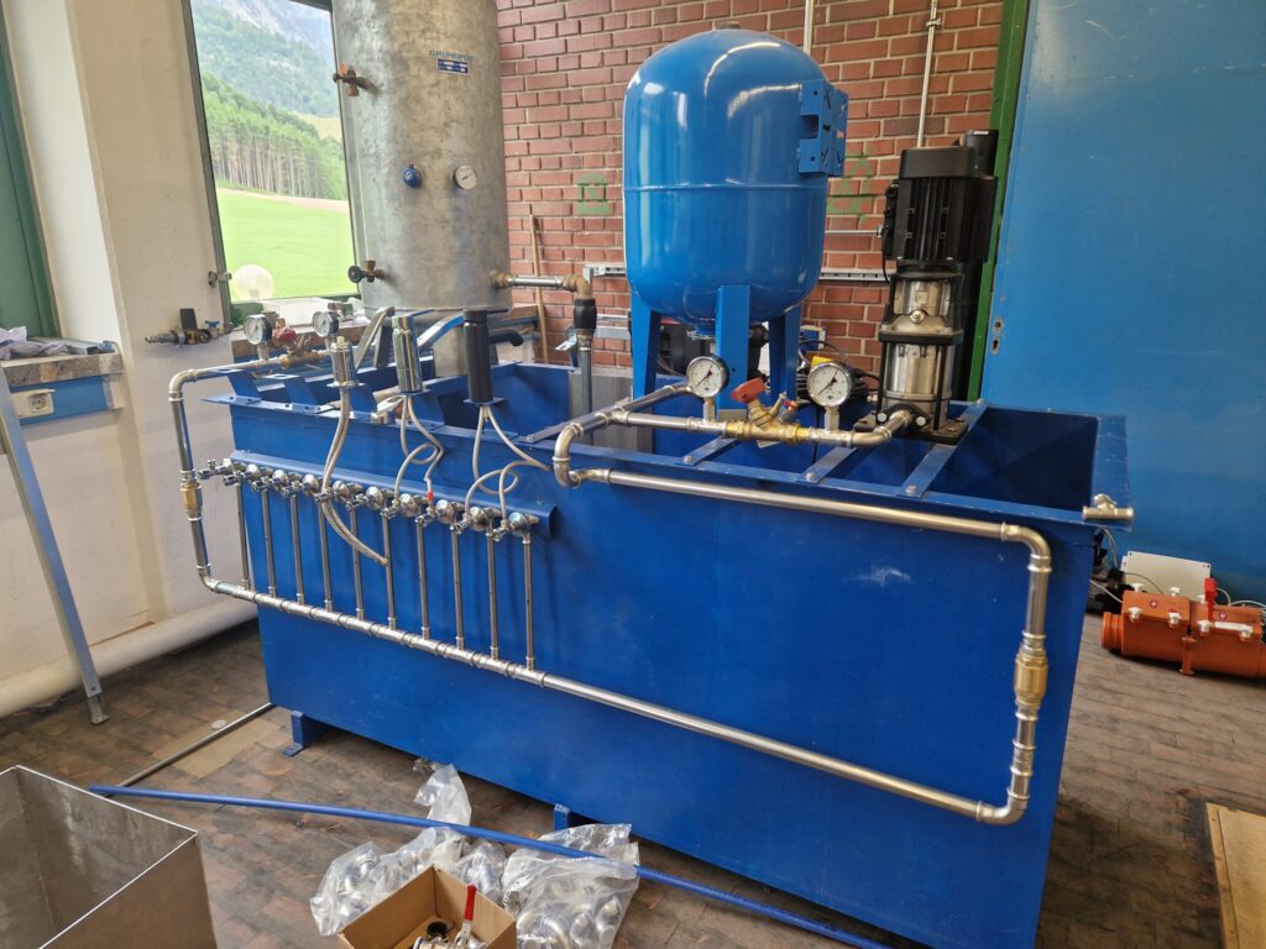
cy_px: 474
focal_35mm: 23
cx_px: 633
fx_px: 841
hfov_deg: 73.9
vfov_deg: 58.9
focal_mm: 5.4
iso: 125
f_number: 1.8
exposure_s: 1/100
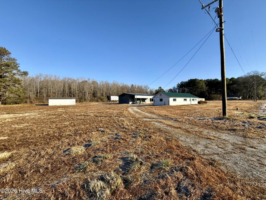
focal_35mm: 14
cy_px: 100
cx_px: 133
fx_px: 108
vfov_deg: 85.7
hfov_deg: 102.0
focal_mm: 2.22
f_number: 2.2
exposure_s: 1/1312
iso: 50
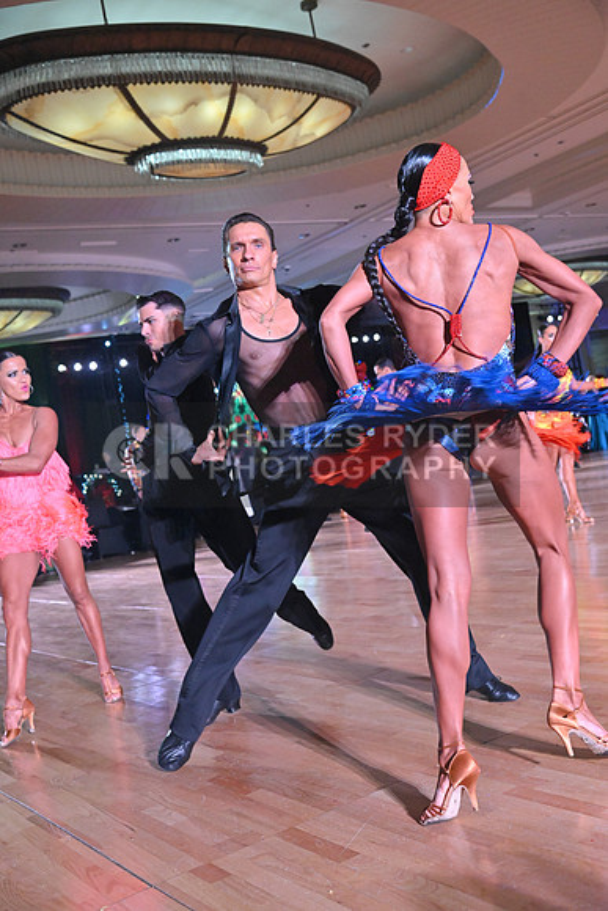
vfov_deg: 50.7
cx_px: 304
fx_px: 962
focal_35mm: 38
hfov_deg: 35.1
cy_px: 456
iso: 6400
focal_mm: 38
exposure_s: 1/400
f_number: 5
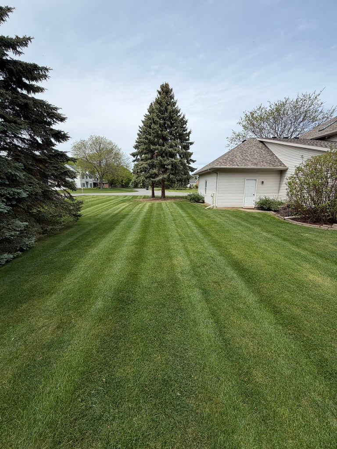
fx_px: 182
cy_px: 224
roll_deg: -1.9
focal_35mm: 14
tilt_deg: -13.1
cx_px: 168
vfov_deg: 102.0
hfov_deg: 85.7
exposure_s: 1/770
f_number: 2.2
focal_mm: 2.22
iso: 20
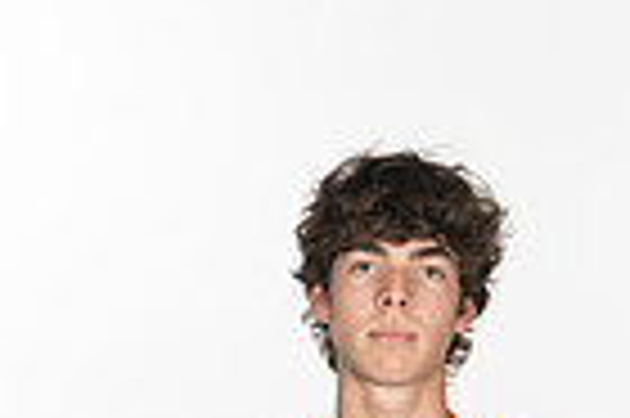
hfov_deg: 9.9
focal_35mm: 209
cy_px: 957
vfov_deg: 6.3
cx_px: 315
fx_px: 3653
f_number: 7.1
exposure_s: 1/500
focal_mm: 65
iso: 200
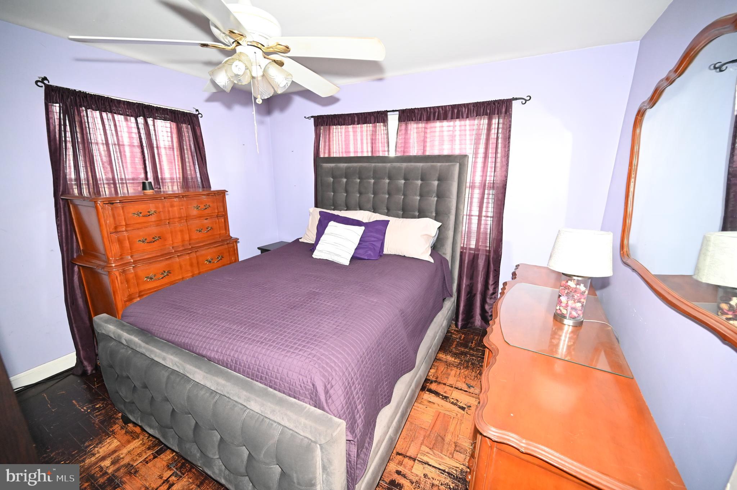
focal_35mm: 14
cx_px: 368
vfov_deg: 81.1
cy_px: 245
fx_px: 286
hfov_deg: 104.3
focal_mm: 14
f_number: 4
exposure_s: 1/60
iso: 6400
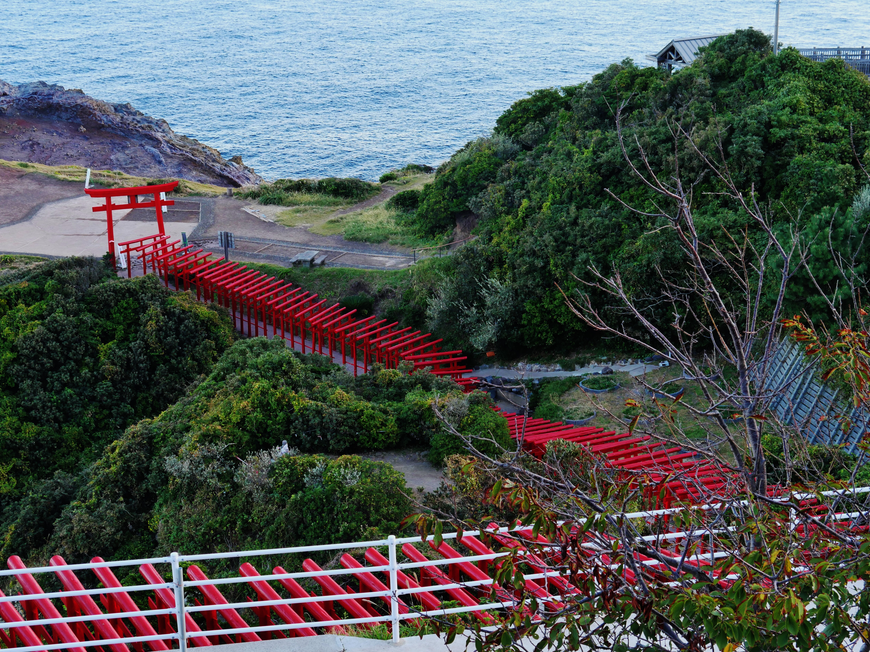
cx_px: 429
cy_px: 323
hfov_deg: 33.8
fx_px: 1433
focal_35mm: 57
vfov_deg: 25.7
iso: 640
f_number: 8
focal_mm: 28
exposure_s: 1/60
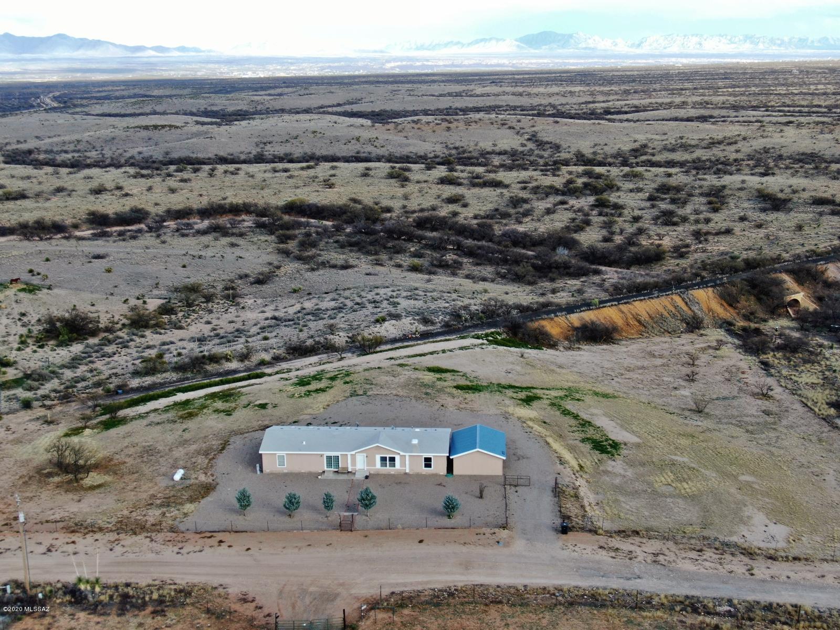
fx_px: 1019
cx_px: 420
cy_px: 315
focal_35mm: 42
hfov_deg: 44.8
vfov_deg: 34.3
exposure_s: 1/240
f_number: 3.5
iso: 100
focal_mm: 7.23
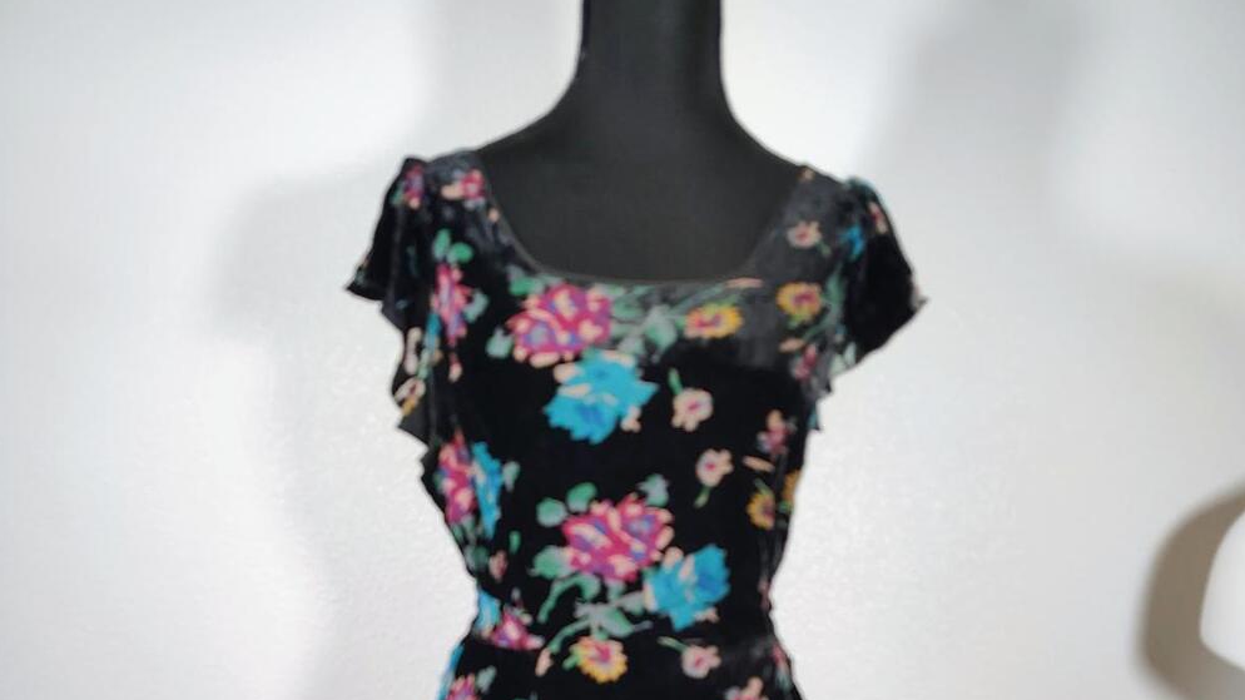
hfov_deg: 56.6
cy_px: 706
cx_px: 620
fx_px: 1155
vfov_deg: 31.1
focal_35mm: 35
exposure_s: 1/60
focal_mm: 5.56
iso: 894
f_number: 1.8
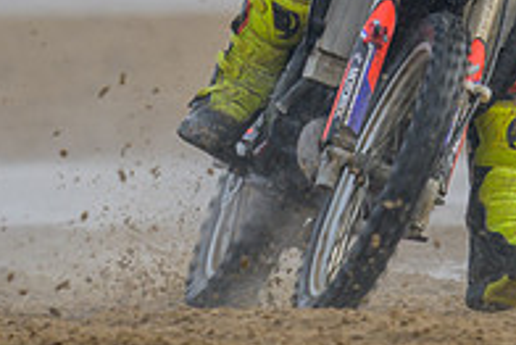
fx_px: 44637
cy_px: -161
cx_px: 502
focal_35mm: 3112
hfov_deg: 0.7
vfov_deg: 0.4
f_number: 6.3
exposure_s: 1/500
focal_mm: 600
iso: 320
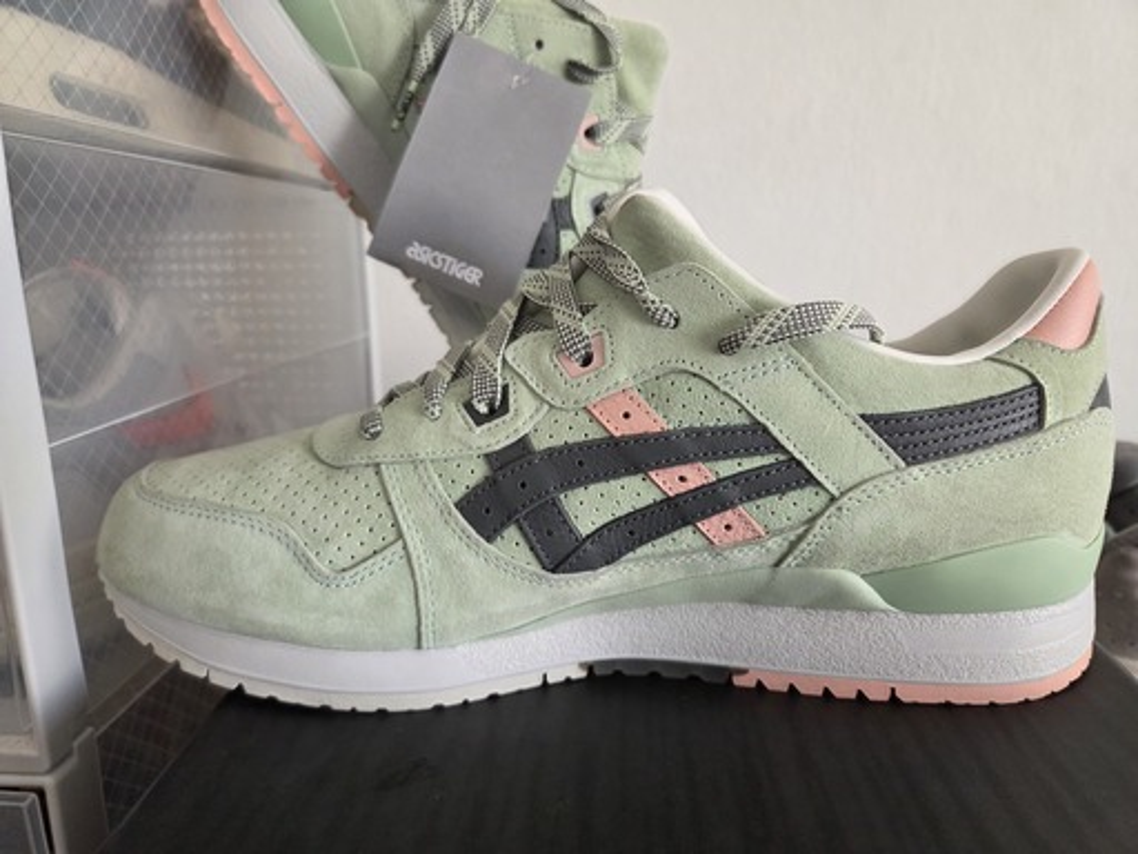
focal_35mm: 23
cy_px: 427
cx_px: 569
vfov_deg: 58.9
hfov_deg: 73.9
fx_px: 756
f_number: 1.8
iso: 500
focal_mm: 5.4
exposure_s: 1/100
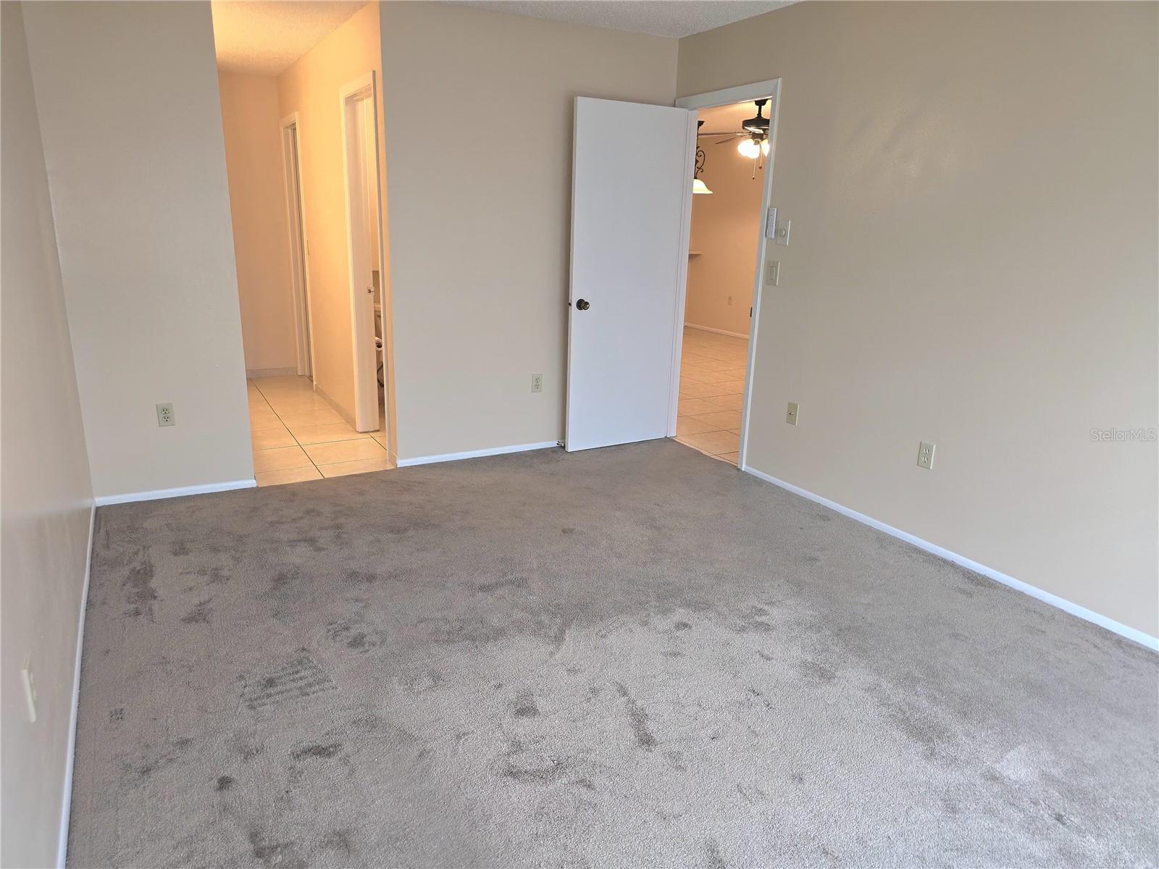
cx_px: 580
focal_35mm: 23
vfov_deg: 58.9
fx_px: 770
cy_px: 434
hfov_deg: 73.9
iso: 100
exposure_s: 1/40
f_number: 1.7
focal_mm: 6.3
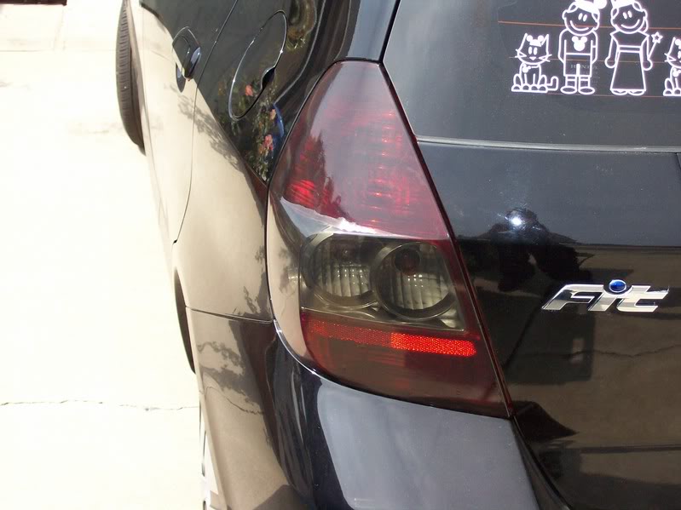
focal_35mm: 70
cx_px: 340
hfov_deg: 27.8
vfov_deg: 21.0
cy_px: 255
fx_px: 1377
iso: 80
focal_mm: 11.6
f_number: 3.8
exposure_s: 1/445
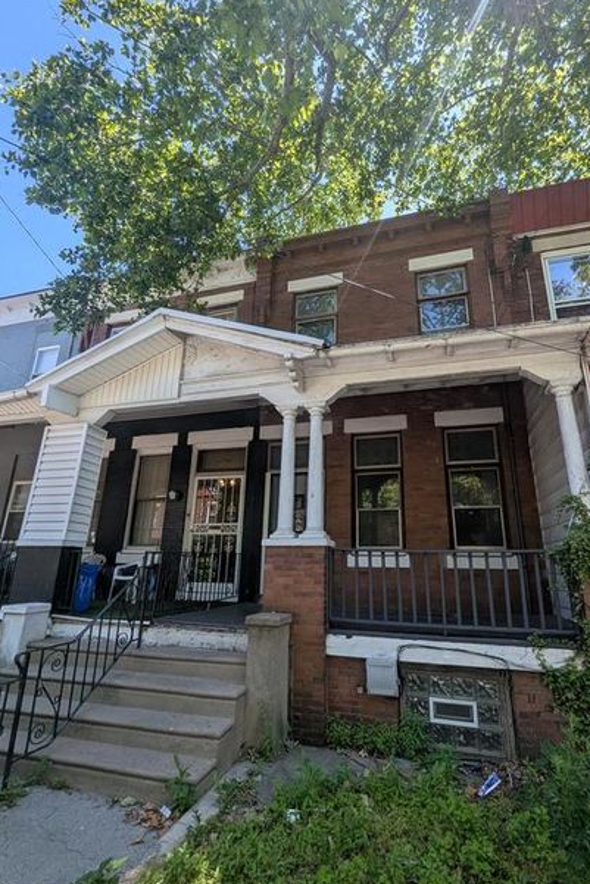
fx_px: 369
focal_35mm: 15
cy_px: 451
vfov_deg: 100.4
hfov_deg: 77.2
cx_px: 318
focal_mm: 1.95
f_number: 2.2
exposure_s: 1/471
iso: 46
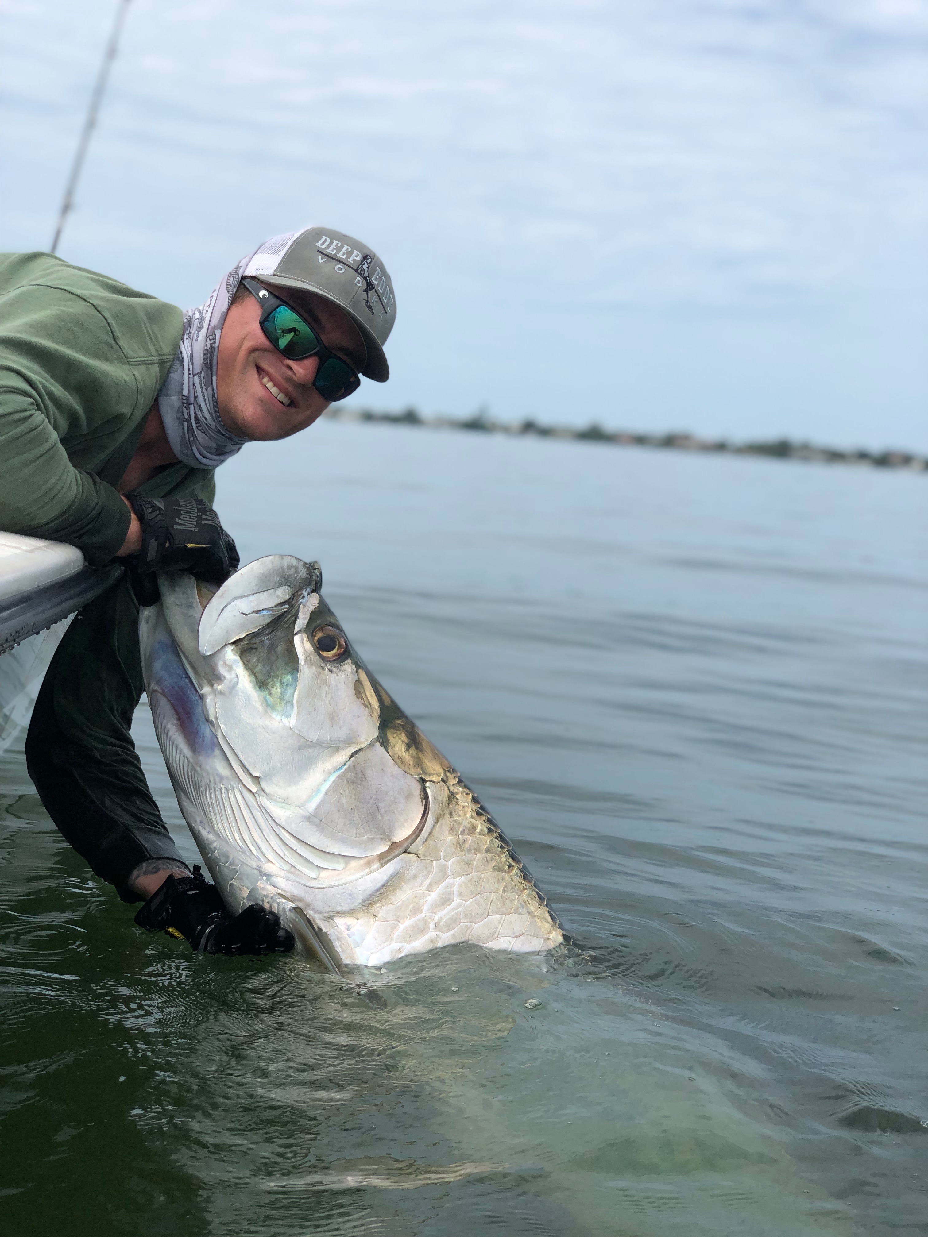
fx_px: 1859
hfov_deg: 28.0
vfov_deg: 36.8
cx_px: 464
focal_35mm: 52
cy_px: 618
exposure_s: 1/1736
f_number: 2.4
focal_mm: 6
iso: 16
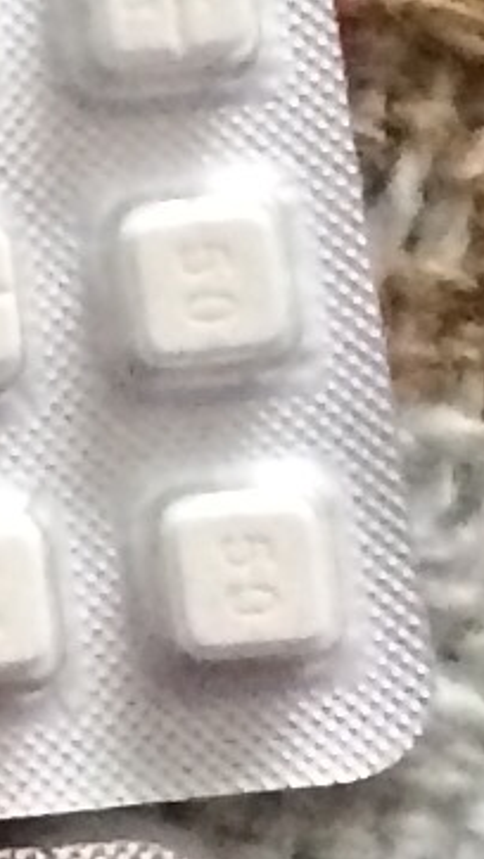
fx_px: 6493
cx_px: -1393
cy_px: -47
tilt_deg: -77.1
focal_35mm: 285
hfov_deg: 4.0
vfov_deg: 7.5
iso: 320
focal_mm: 4.15
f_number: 2.2
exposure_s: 1/25
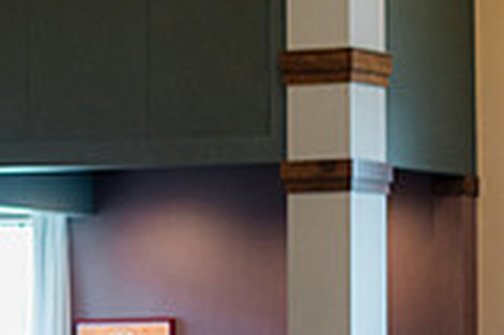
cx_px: -405
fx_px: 3846
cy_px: 482
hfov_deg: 7.3
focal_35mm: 275
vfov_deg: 5.0
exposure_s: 1/250
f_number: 2.8
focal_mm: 75
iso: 1000
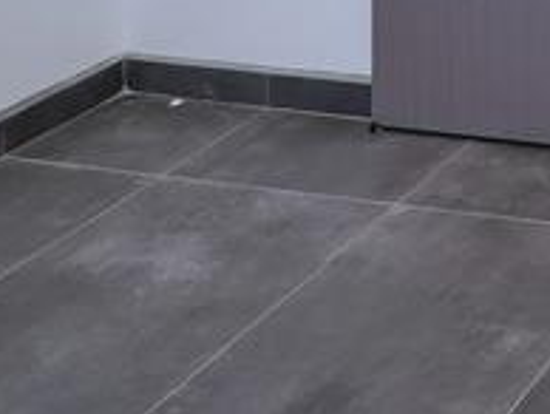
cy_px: -474
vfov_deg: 15.4
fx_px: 1129
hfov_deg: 19.4
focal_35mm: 71
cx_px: 1029
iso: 400
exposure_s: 1/60
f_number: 5.6
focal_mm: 14
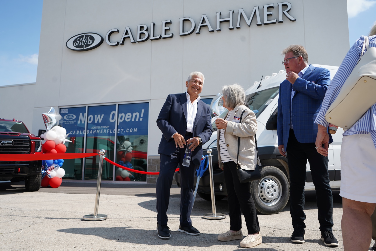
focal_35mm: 30
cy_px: 126
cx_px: 188
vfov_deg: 43.6
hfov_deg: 61.9
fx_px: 313
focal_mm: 30
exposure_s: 1/400
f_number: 5.6
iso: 100
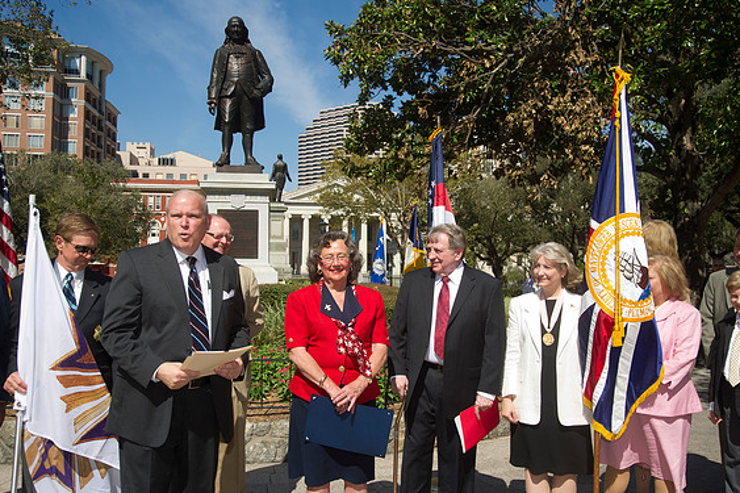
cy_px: 242
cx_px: 364
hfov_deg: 54.4
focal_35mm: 35
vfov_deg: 37.8
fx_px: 719
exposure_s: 1/320
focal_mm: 34
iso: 200
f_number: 8
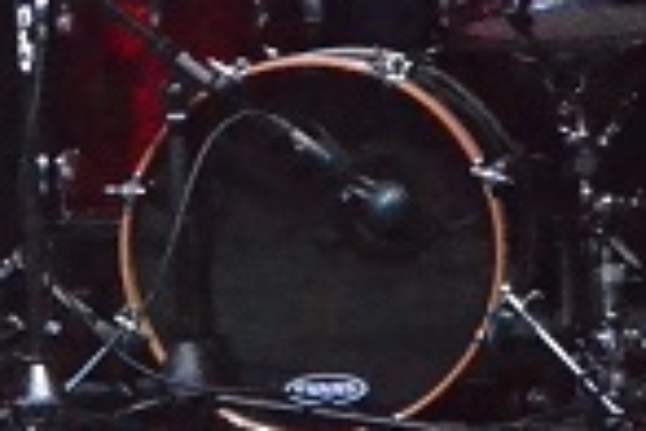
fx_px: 6580
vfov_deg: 3.7
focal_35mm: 367
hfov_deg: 5.6
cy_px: -442
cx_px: -242
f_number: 8
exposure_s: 1/250
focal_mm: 45
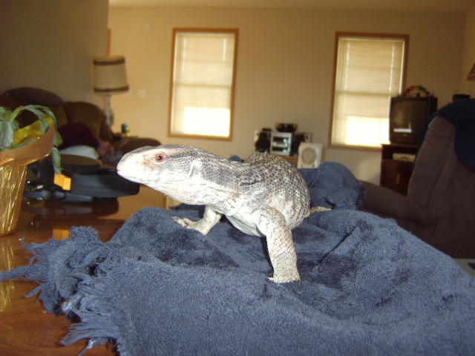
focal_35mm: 31
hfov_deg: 58.4
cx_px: 238
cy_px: 178
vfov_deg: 45.4
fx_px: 425
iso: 141
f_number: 2.7
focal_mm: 8.13
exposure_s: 1/30
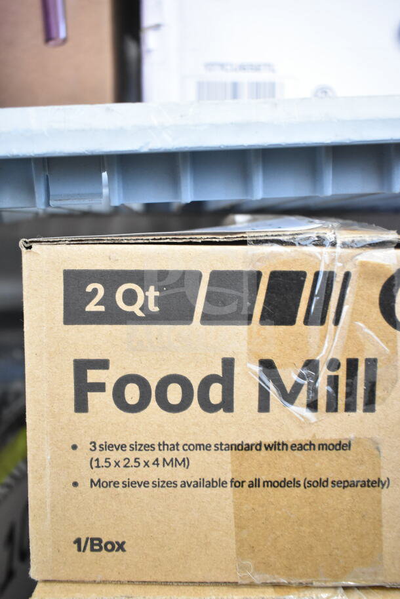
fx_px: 500
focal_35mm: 30
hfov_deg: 43.6
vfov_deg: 61.9
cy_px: 300
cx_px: 200
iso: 2800
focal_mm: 20
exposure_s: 1/30
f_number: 3.8
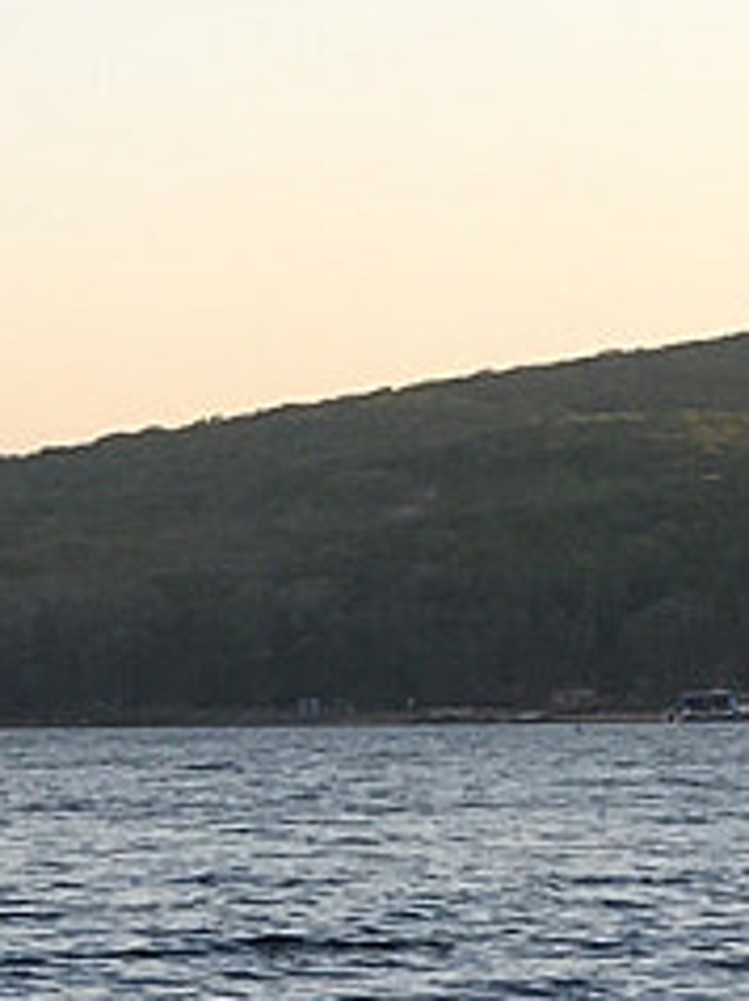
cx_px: -1363
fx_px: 5636
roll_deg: -0.9
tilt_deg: -4.8
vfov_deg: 10.0
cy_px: 1169
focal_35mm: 195
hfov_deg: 6.9
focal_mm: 4.15
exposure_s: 1/331
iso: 25
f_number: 2.2
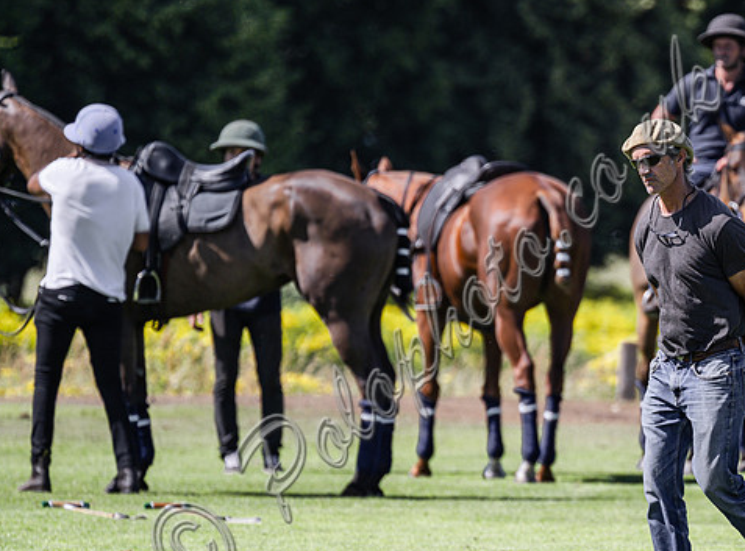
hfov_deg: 2.5
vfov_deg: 1.8
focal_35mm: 812
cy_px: 476
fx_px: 17393
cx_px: 754
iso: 320
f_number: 5.6
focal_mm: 400
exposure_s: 1/1000
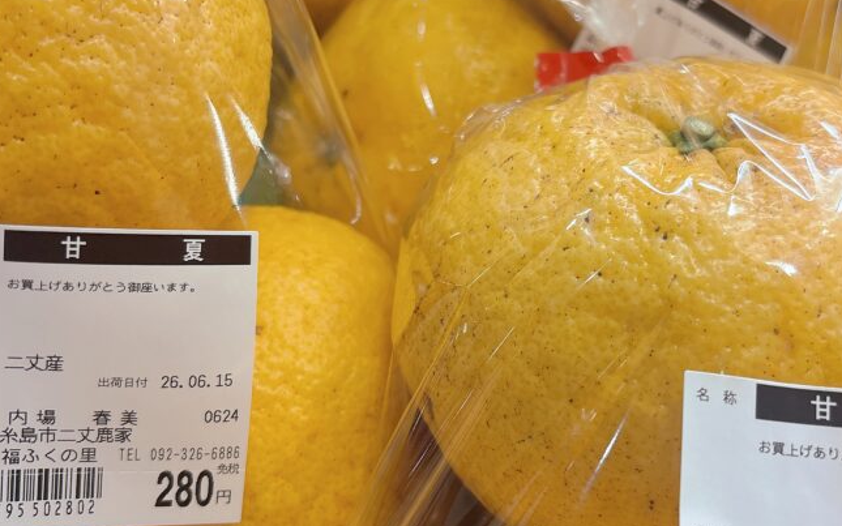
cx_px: 471
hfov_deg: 48.1
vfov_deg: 31.2
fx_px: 941
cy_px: 273
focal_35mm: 41
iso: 100
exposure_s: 1/120
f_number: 1.6
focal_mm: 5.96
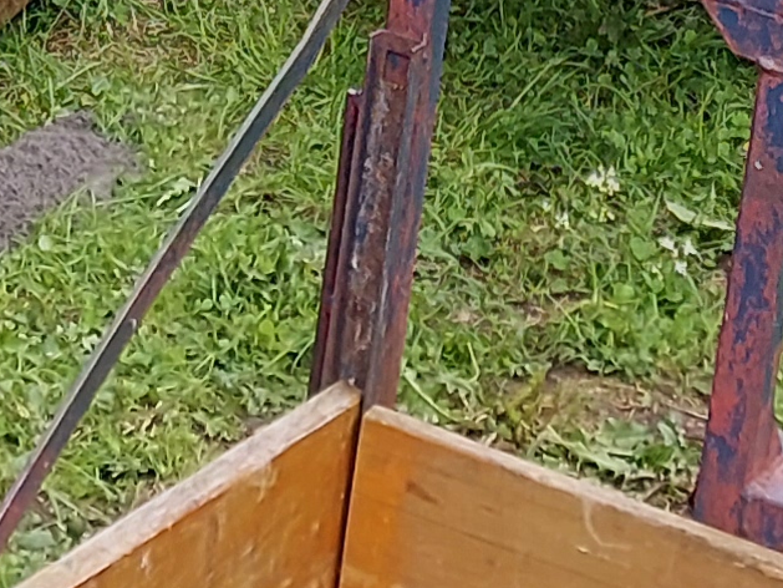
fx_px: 3959
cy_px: -1188
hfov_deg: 11.1
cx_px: -146
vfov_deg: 7.5
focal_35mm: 175
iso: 20
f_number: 1.8
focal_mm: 4
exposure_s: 1/122
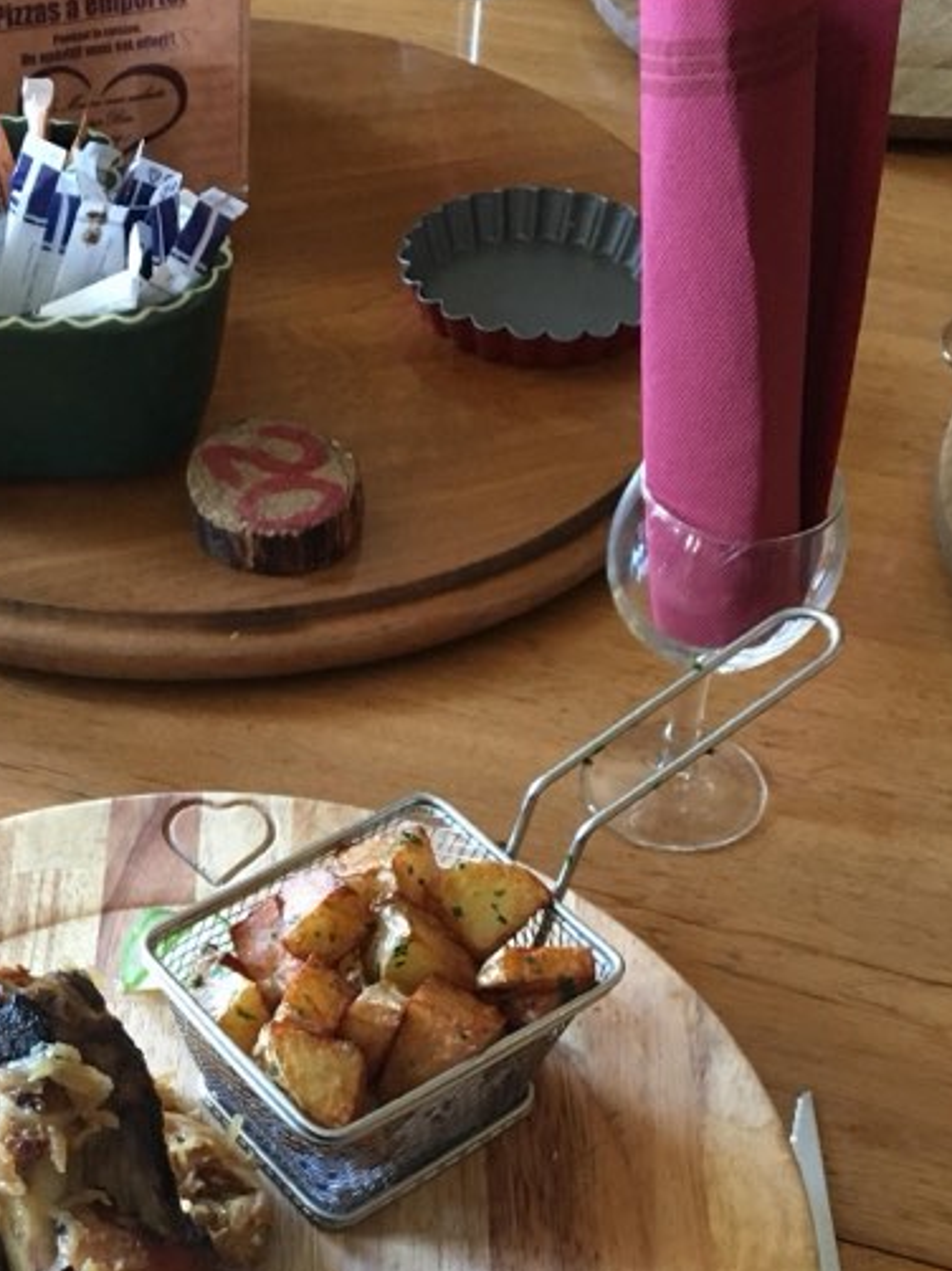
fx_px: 1908
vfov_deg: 35.2
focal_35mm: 52
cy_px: 1089
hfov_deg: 27.7
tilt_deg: -51.0
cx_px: 254
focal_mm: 4.15
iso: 200
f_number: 2.2
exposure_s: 1/33
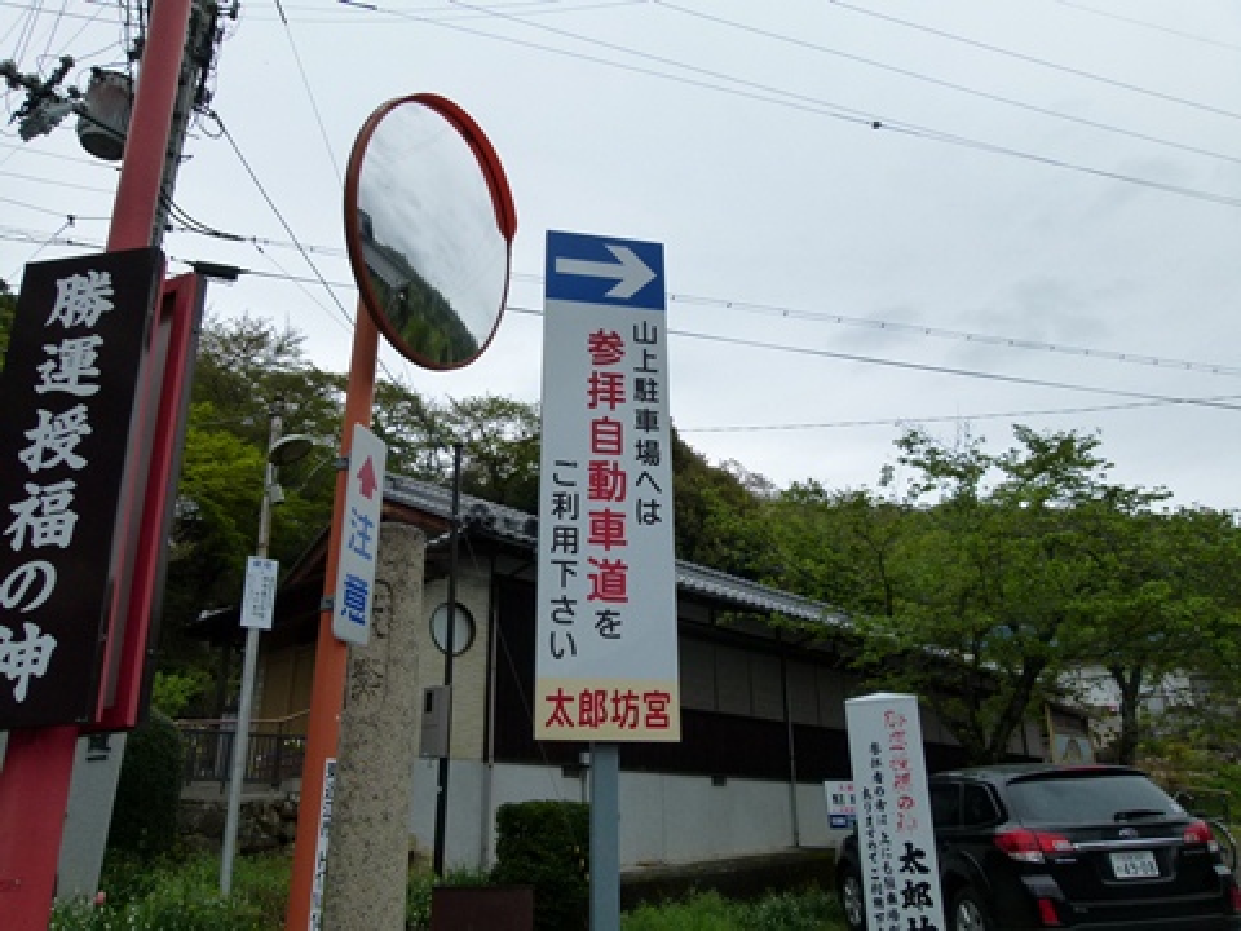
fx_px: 896
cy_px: 466
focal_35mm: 25
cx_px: 620
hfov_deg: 69.4
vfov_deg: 54.9
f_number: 4
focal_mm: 4.5
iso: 160
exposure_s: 1/640
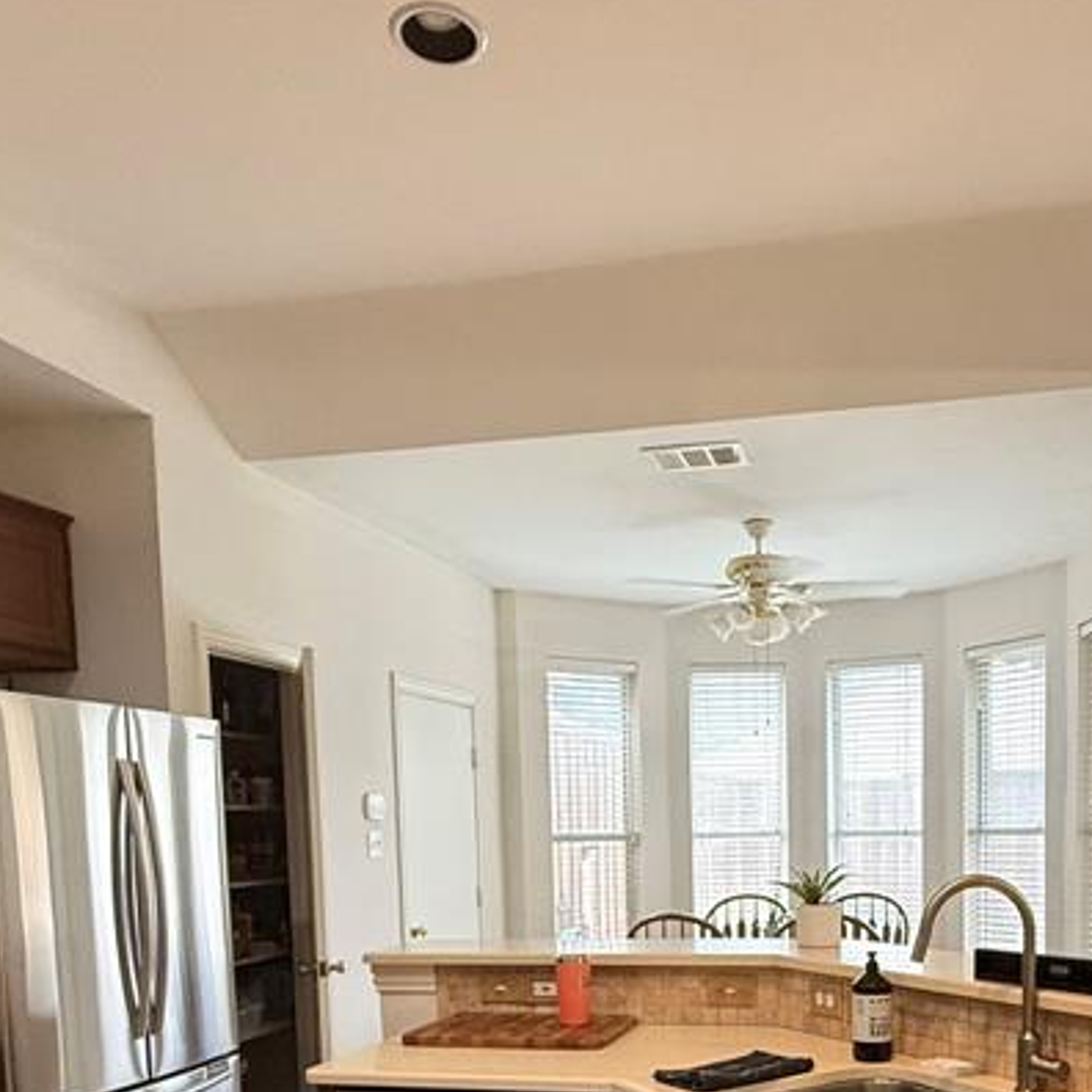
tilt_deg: -4.6
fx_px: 1142
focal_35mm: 32
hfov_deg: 50.1
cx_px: 736
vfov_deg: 47.2
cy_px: 929
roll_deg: +1.1
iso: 400
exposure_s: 1/60
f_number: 2.2
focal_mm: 2.22
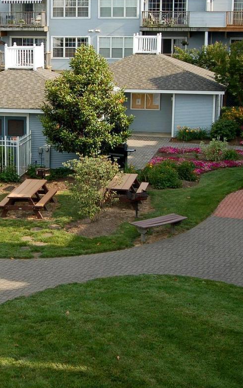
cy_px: 153
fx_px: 773
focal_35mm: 73
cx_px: 0
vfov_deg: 28.1
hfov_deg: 17.5
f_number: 8
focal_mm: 26
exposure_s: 1/250
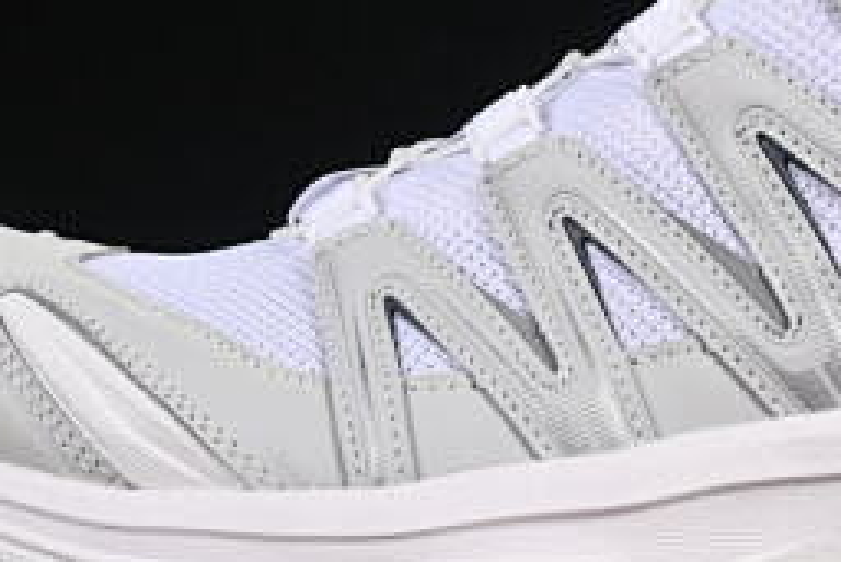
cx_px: 788
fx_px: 5469
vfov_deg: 5.9
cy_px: 113
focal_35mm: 234
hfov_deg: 8.8
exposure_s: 1/60
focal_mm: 50
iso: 160
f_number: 8
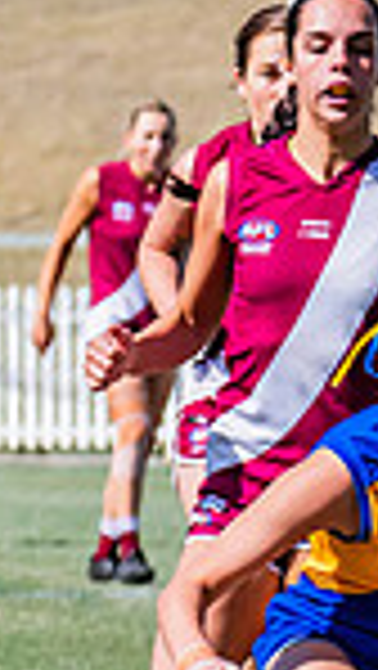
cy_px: 537
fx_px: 18909
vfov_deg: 2.0
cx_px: 775
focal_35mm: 1063
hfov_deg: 1.1
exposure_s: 1/1600
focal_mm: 210
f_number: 10
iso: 800
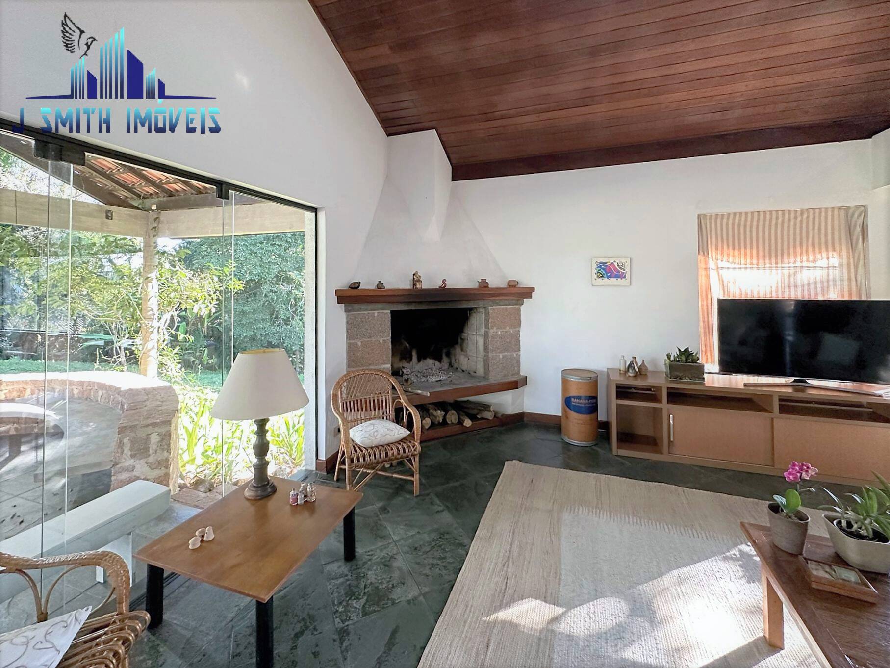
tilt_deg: -2.8
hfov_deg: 102.1
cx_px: 445
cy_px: 334
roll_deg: +0.5
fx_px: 360
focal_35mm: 14
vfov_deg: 85.7
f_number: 2.2
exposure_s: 1/120
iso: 320
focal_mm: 2.22
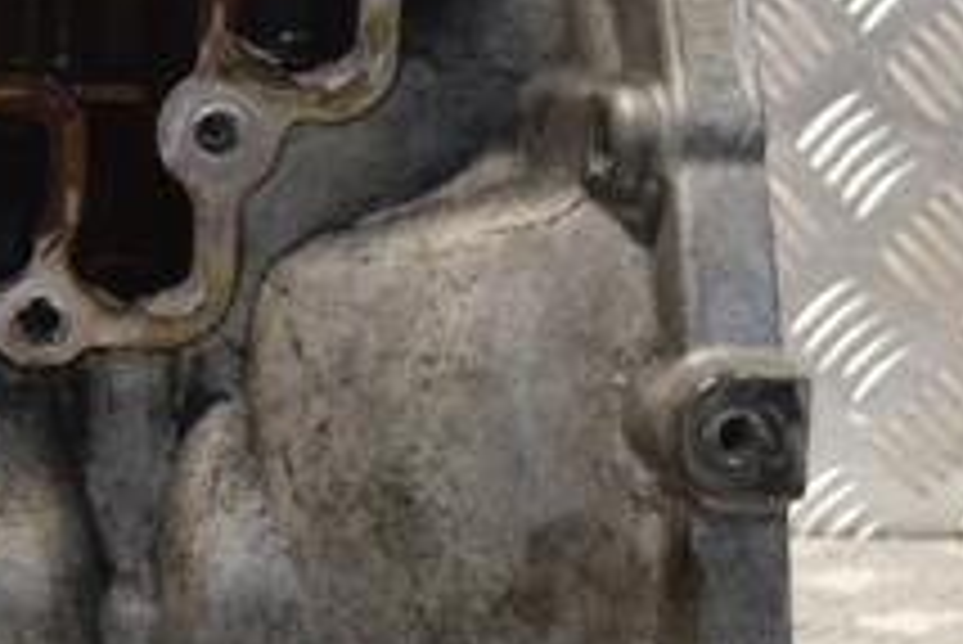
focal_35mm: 101
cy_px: 162
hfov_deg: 19.2
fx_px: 2703
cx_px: -153
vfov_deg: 13.5
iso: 3200
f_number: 7.1
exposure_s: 1/200
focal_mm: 24
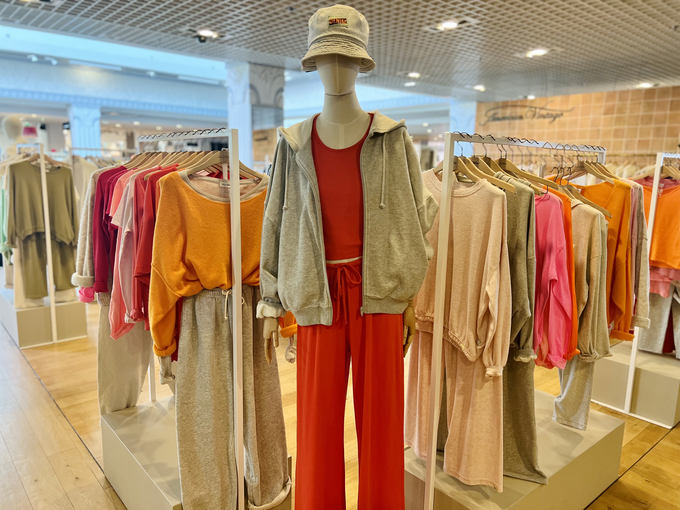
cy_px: 255
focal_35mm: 26
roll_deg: -1.2
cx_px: 340
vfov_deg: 53.1
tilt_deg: -10.5
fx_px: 511
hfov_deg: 67.3
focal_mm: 5.7
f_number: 1.5
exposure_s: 1/64
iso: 125
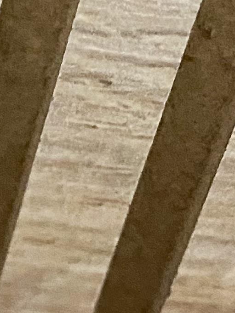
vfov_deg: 10.8
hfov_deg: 8.6
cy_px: 808
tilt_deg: -59.8
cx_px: -441
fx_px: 1339
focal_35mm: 148
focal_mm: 4.25
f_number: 1.8
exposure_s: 1/25
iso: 500
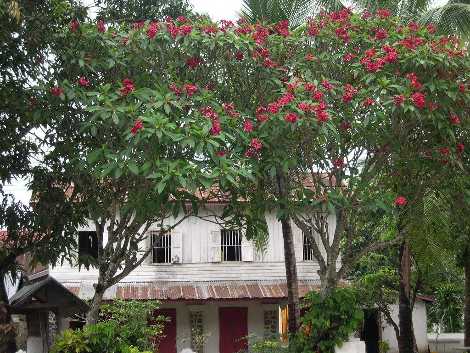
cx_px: 235
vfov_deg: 21.9
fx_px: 910
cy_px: 176
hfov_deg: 29.0
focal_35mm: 67
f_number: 3.7
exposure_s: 1/187
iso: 100
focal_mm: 14.2
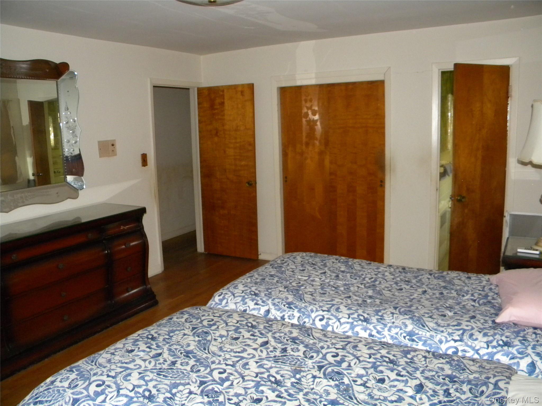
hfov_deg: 63.4
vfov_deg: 49.7
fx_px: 438
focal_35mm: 28
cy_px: 203
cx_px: 271
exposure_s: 1/26
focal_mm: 5
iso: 400
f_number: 3.5
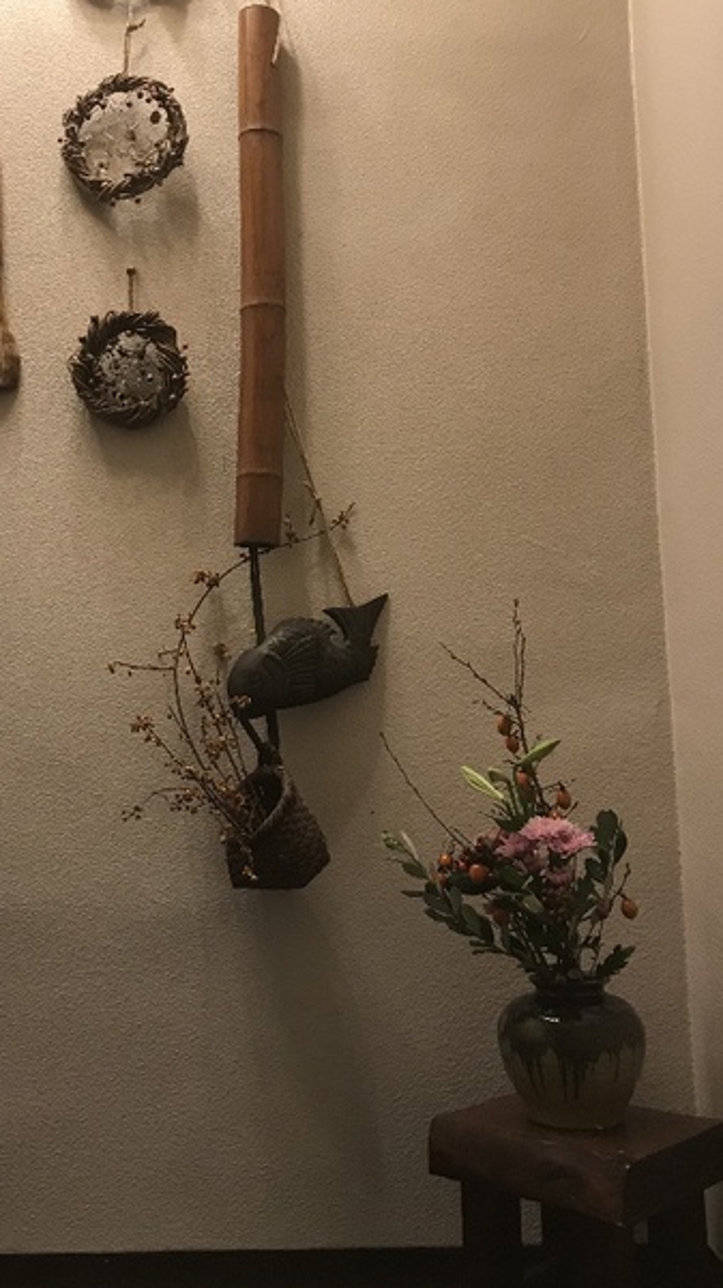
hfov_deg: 31.1
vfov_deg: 52.7
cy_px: 570
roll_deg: +0.8
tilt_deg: +10.4
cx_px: 300
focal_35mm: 38
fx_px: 1297
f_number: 1.8
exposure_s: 1/17
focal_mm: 3.99
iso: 40
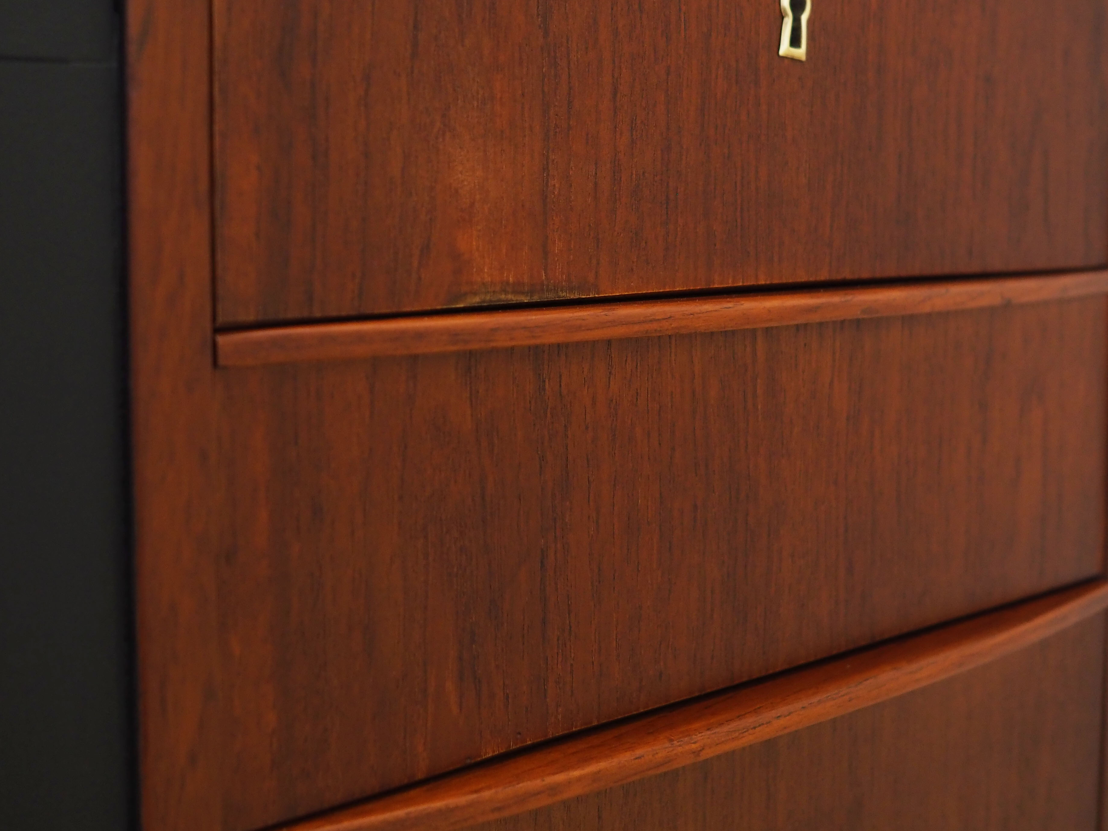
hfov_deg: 40.4
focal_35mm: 47
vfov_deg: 30.7
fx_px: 1504
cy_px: 296
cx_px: 540
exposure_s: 1/80
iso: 800
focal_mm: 17
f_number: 2.2
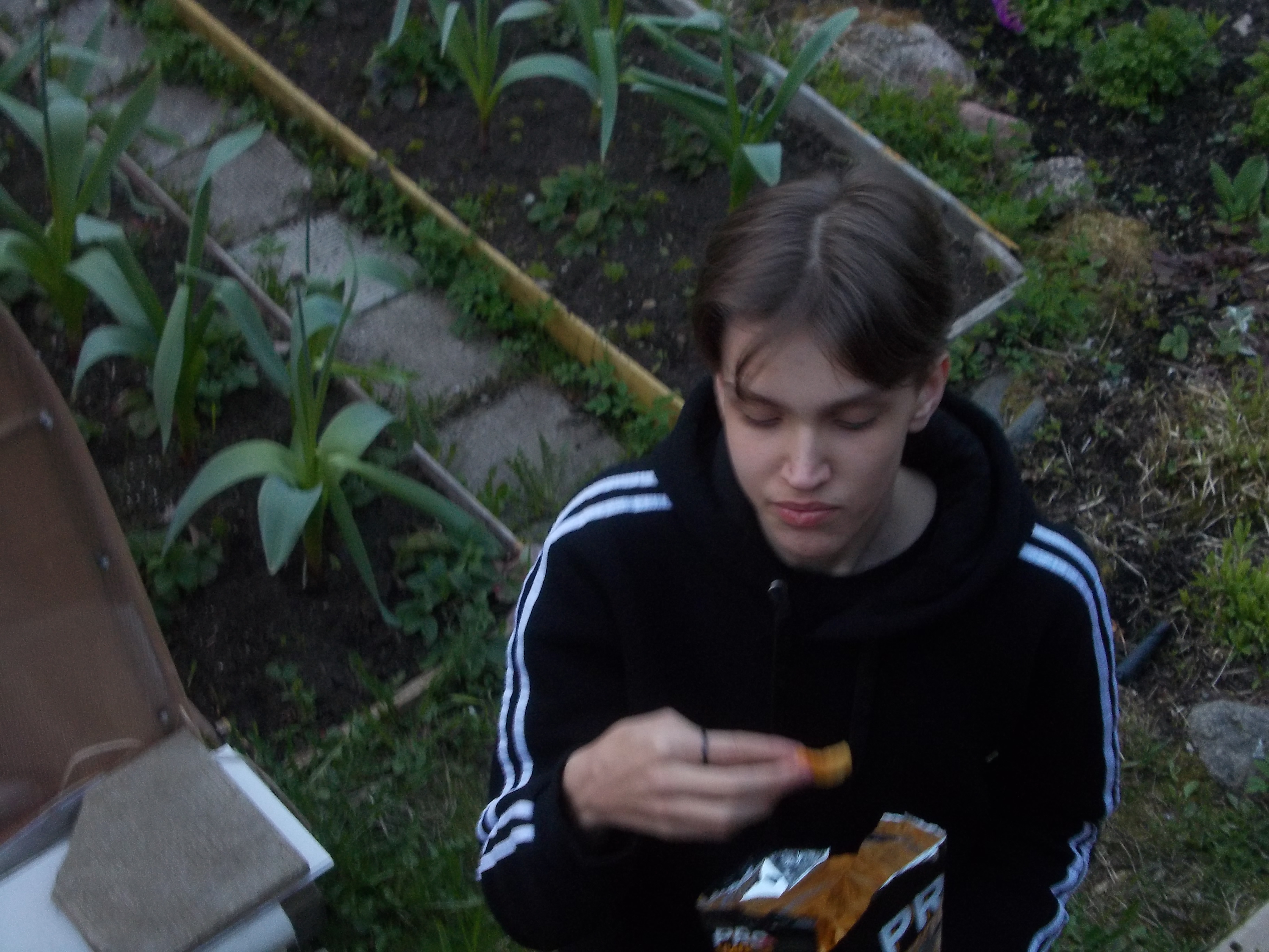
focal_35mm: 71
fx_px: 2603
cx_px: 634
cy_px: 476
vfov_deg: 20.7
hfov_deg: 27.4
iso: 200
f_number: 4.3
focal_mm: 10
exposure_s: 1/20
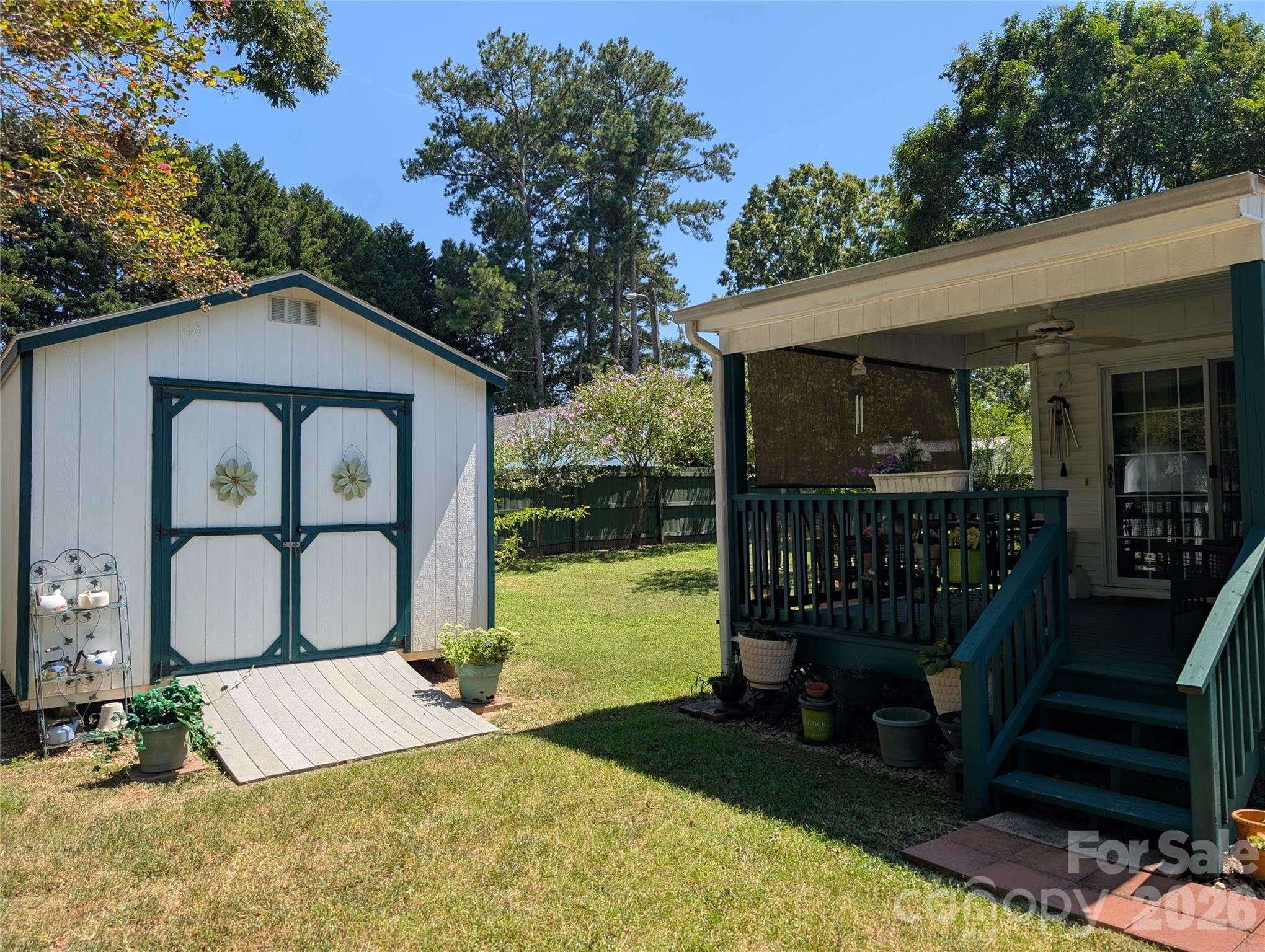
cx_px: 632
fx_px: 878
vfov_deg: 56.9
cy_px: 476
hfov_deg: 71.5
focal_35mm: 24
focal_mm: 6.9
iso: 21
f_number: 1.68
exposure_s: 1/810
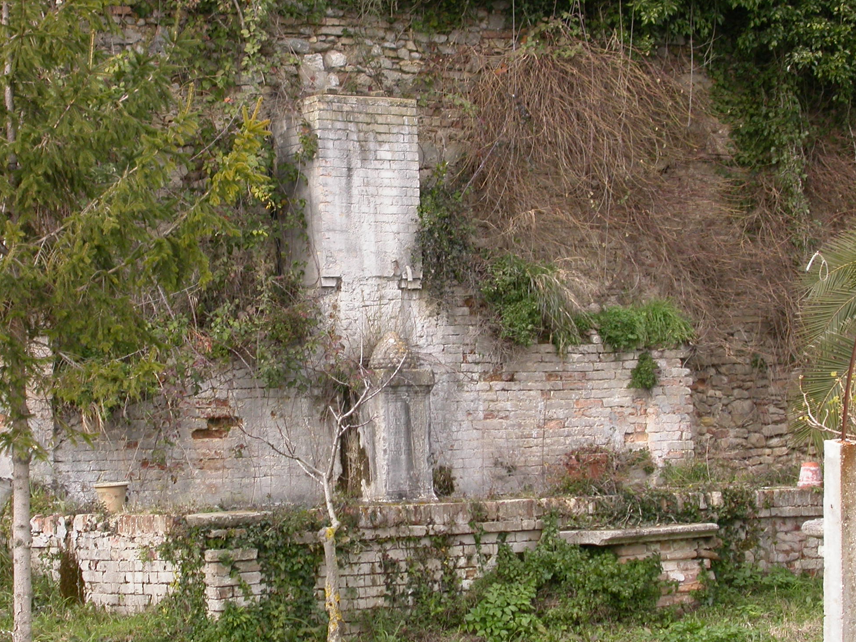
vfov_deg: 13.6
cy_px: 297
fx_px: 2696
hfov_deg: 18.0
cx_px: 365
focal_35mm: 109
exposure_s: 1/236
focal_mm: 19.3
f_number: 4.3
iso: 100
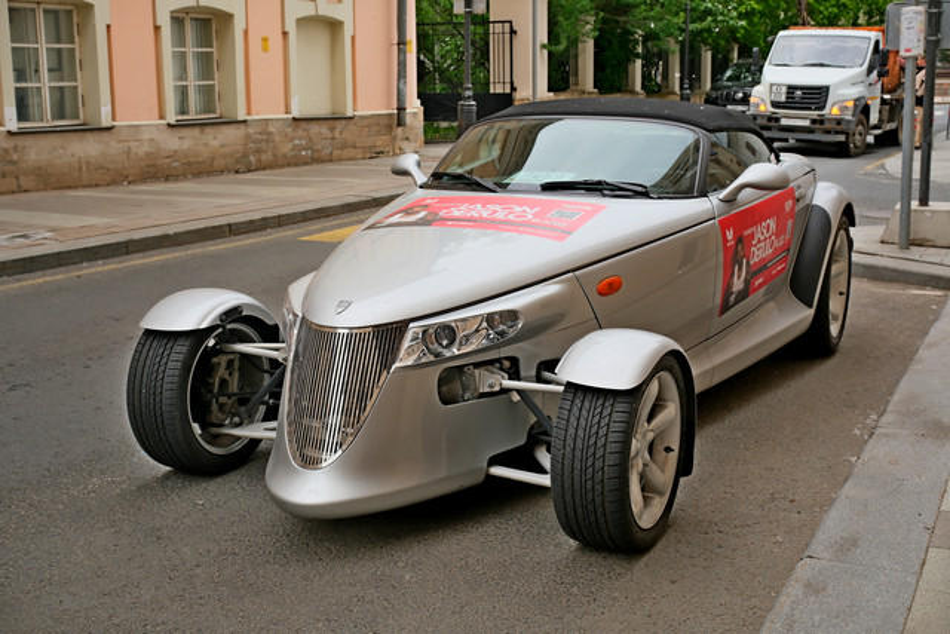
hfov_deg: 47.4
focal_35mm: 41
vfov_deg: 32.6
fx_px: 1082
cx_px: 475
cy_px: 317
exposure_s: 1/240
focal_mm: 27
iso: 640
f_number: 7.1
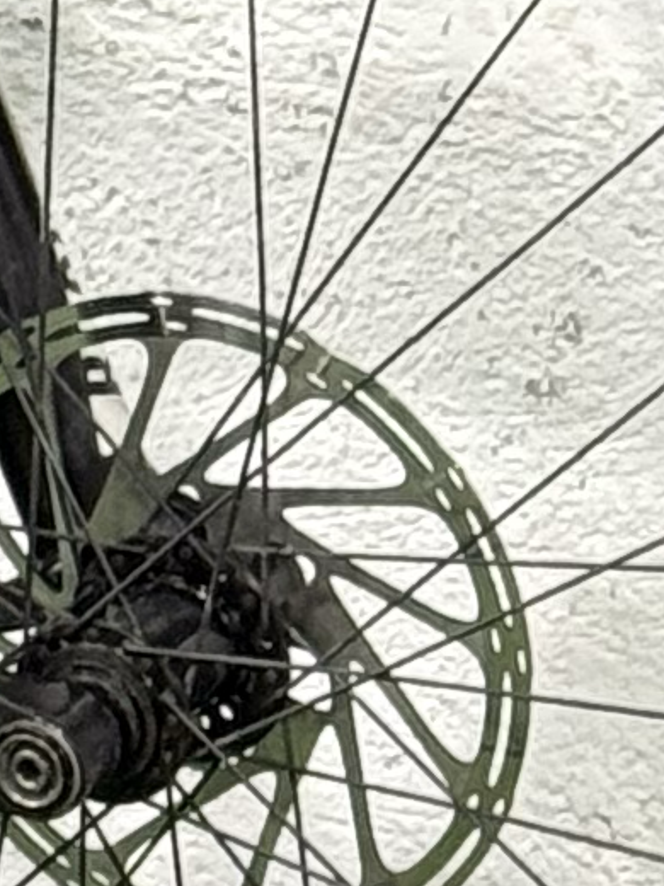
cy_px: -1329
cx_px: -1262
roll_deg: -2.3
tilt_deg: -10.3
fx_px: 9514
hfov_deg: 3.9
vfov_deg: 5.1
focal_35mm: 372
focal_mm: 6.76
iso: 200
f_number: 1.78
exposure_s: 1/60
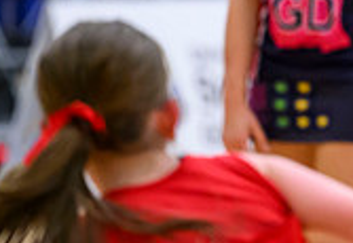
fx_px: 8043
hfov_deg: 2.5
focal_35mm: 812
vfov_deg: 1.7
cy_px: -18
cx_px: 490
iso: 4000
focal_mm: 200
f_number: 2.8
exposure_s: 1/800
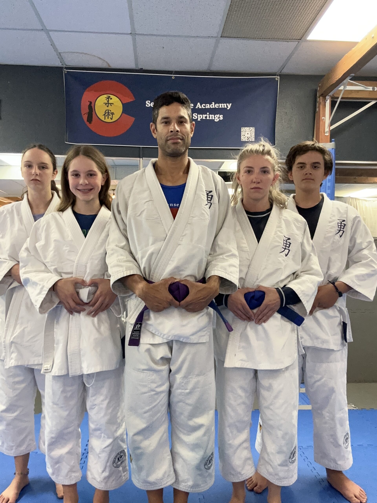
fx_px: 436
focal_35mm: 30
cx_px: 188
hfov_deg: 46.8
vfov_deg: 60.0
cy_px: 252
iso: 250
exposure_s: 1/60
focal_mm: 2.69
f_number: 1.9
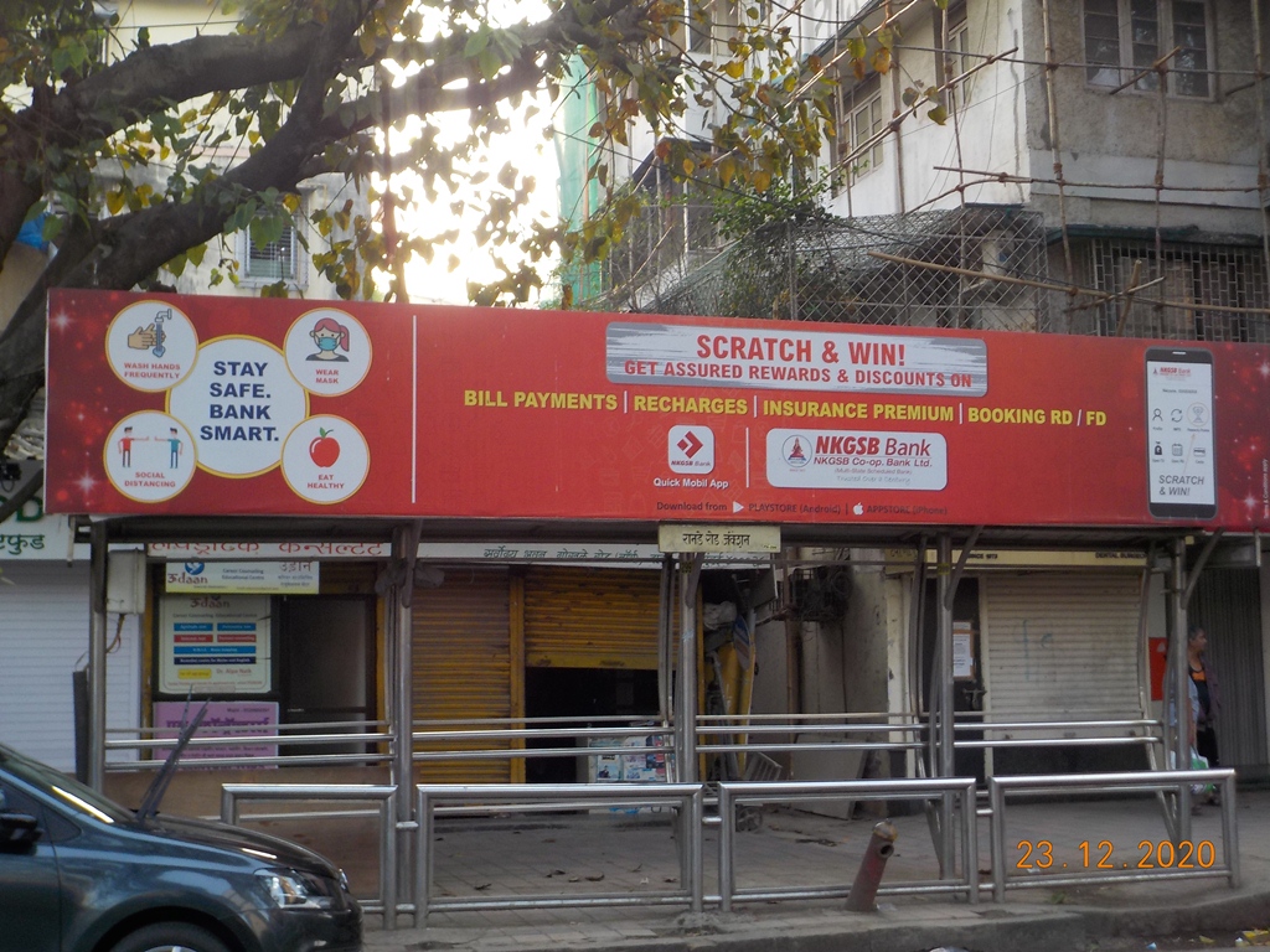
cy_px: 476
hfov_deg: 40.4
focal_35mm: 47
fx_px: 1724
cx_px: 635
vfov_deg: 30.9
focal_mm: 6.4
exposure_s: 1/40
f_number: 4.2
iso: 125
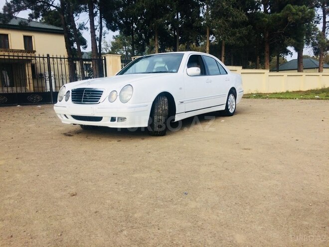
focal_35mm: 29
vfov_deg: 48.2
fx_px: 276
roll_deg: +2.3
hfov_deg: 61.7
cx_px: 164
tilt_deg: -5.7
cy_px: 124
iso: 32
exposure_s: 1/1368
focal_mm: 4.15
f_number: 2.2
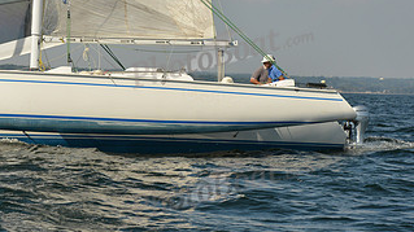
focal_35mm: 181
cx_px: 65
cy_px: 6
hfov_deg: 11.8
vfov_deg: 6.7
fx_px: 1986
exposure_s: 1/1000
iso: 500
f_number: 8
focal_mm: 95
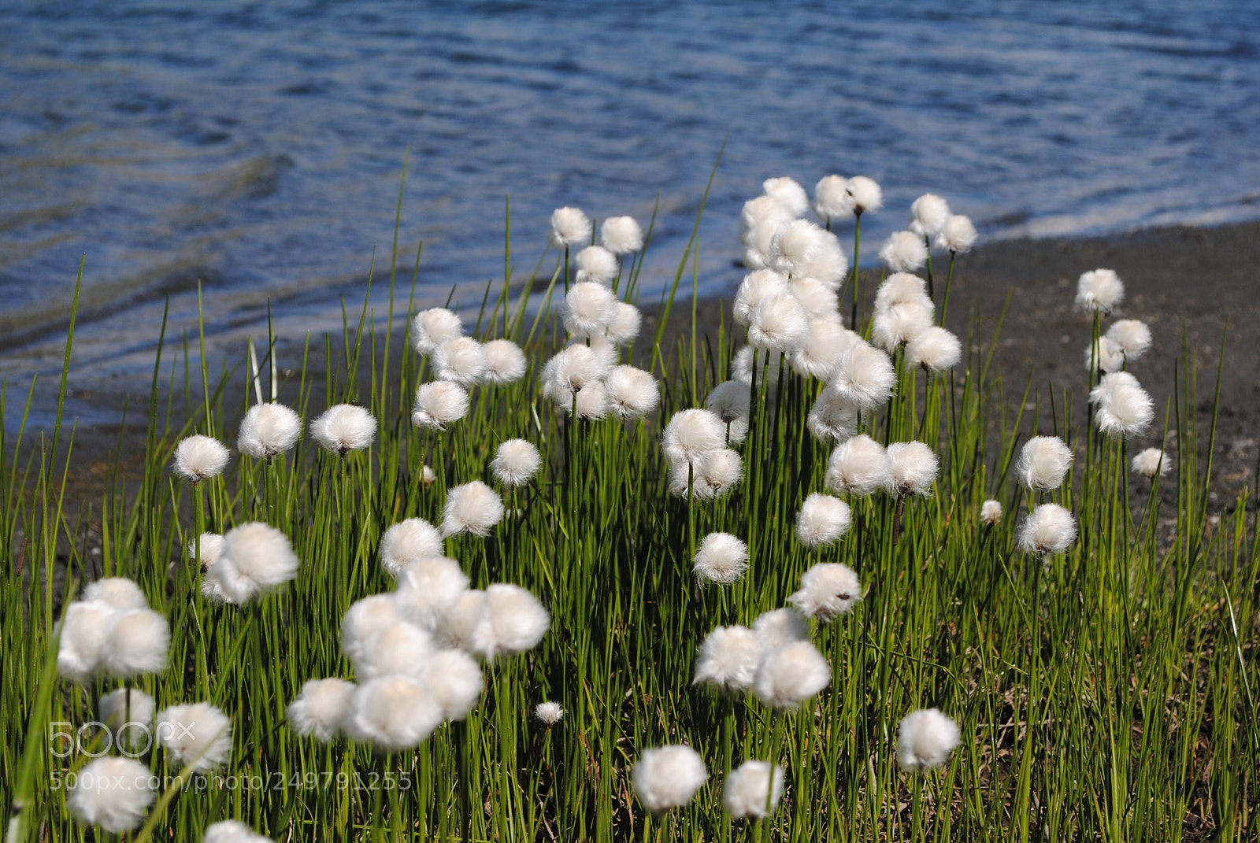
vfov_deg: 17.5
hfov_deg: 26.0
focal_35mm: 78
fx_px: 2733
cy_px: 422
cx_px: 630
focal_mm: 52
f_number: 8
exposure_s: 1/320
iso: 100
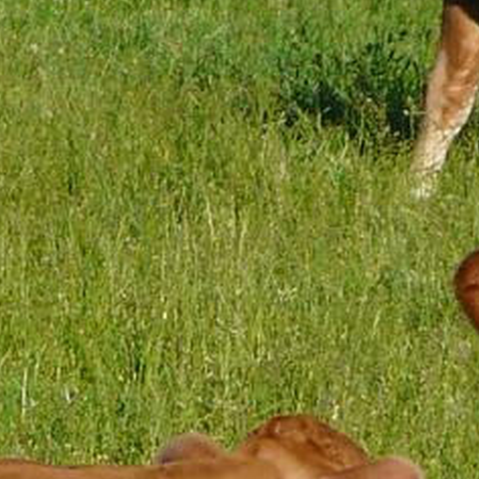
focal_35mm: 1186
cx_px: 223
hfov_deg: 1.5
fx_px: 18567
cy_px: 479
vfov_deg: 1.5
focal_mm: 32.5
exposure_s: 1/320
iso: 100
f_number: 5.6
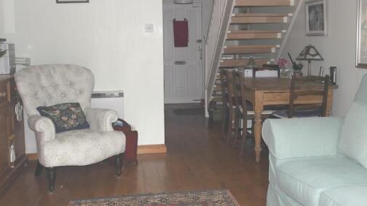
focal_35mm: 41
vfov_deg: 28.9
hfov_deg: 49.3
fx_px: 399
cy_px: 81
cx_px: 203
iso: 100
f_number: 3.5
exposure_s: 1/40
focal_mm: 20
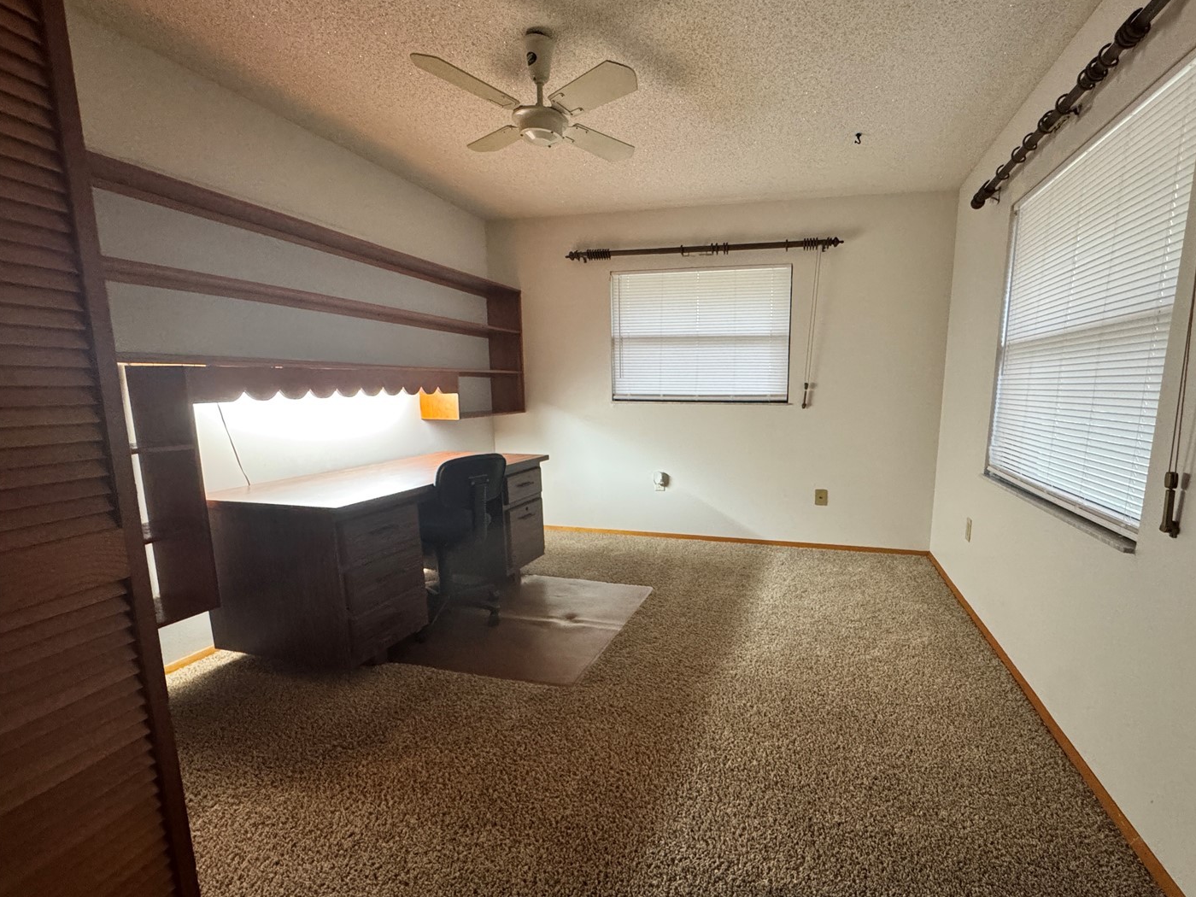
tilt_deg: -9.8
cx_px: 680
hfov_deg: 93.9
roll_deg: -0.2
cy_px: 480
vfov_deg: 78.0
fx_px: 553
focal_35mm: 16
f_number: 2.2
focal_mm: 2.22
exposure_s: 1/60
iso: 800
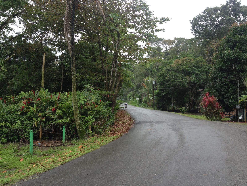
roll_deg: +0.0
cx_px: 124
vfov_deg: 40.7
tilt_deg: -2.4
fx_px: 250
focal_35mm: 35
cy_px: 93
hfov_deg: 52.6
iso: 50
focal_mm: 4.28
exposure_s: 1/163
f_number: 2.4
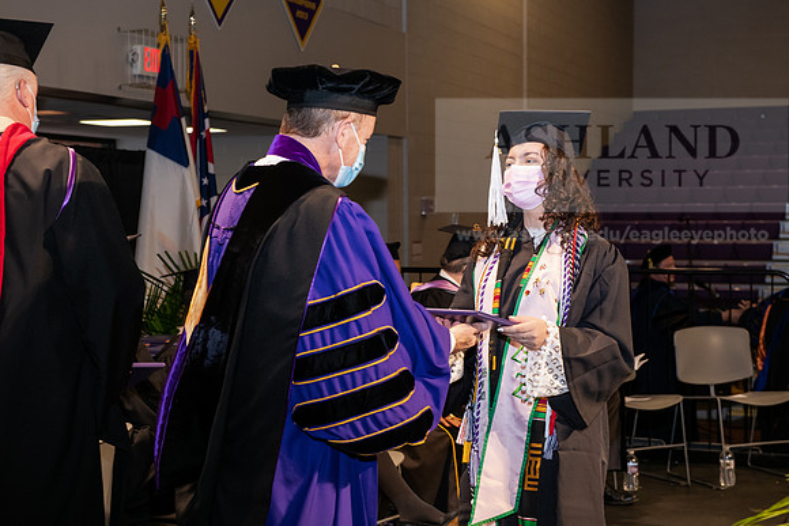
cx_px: 394
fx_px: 1447
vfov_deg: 20.6
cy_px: 263
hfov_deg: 30.5
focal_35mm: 66
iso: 1600
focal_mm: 66
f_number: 6.3
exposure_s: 1/200
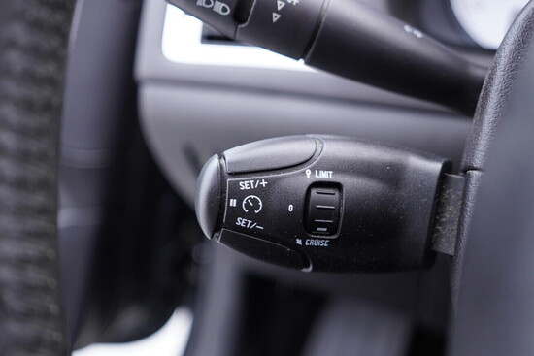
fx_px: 534
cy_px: 178
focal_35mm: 36
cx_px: 267
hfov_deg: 53.1
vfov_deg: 36.9
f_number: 2.8
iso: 500
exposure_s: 1/40
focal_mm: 24
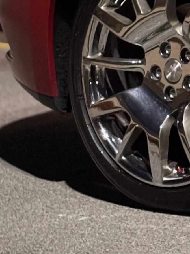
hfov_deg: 6.8
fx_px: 1581
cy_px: -211
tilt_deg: +1.9
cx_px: 271
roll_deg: +2.7
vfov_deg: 8.8
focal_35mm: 216
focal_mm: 6.76
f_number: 1.78
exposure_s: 1/24
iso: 640
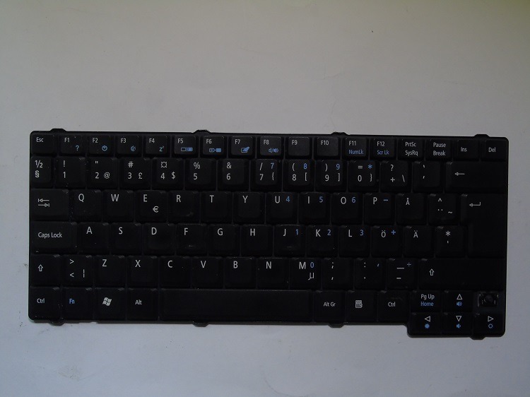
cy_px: 198
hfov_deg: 54.0
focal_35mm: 34
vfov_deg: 41.8
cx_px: 265
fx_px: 520
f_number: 5.9
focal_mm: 6.1
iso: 200
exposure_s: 1/20
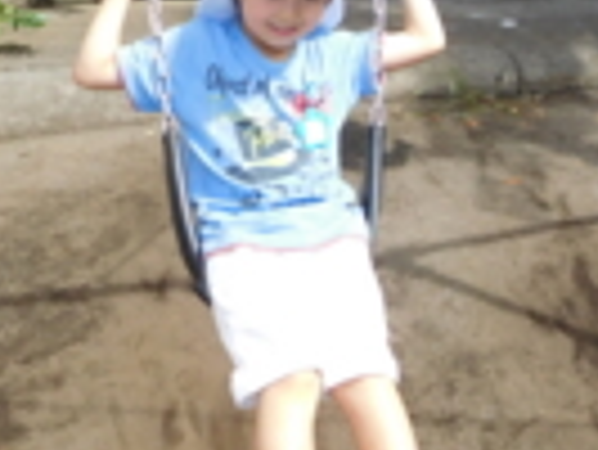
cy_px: -94
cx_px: 620
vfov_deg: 18.6
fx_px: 1297
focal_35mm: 75
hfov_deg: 24.6
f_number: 3.4
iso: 125
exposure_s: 1/400
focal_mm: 4.5
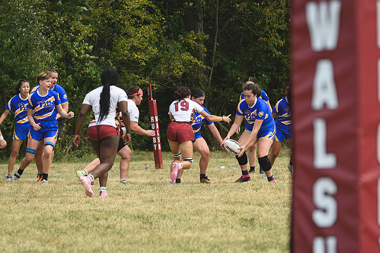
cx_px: 192
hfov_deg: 5.1
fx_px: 4273
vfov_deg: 3.4
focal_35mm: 405
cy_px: 126
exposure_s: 1/1000
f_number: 5.6
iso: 250
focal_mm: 250
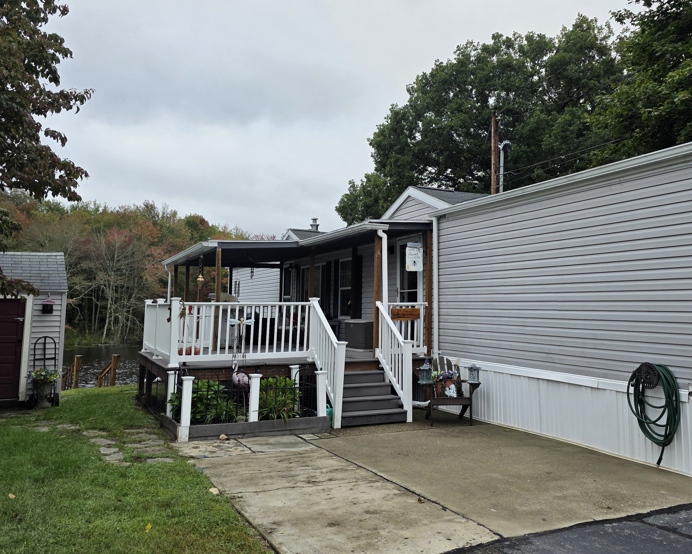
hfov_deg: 55.4
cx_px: 405
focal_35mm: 32
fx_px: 655
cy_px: 231
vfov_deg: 45.6
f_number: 1.7
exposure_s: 1/2497
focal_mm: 6.3
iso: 80
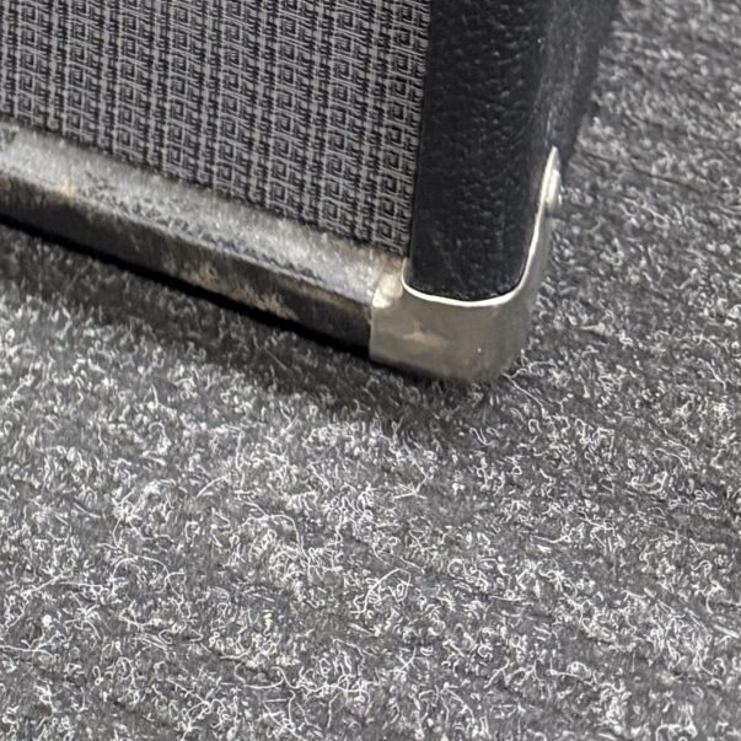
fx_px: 2180
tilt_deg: -19.3
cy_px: -831
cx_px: -88
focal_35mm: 90
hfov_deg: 18.5
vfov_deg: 14.9
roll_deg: +0.8
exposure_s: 1/50
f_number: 1.78
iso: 800
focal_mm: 6.76
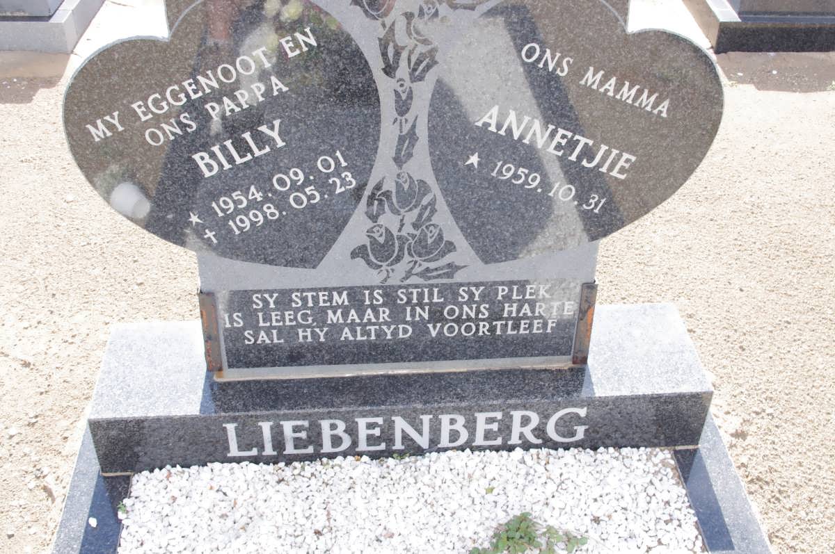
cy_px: 277
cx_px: 418
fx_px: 903
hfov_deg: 49.6
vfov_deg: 34.1
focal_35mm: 39
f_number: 11
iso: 800
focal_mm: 26.25
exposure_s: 1/125
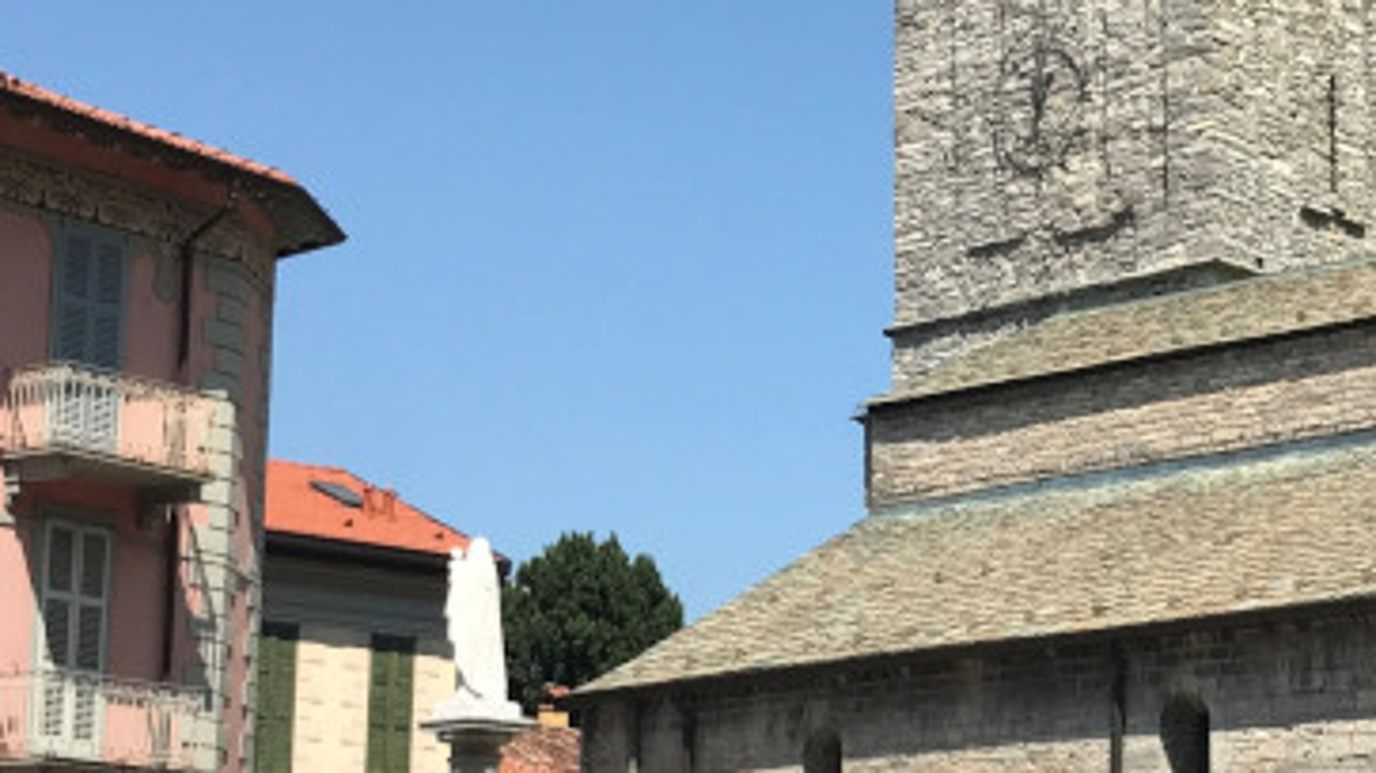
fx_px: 3137
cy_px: 379
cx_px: 1031
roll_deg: +1.9
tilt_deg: +12.2
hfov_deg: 24.5
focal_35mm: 86
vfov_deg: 14.1
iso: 20
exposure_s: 1/2398
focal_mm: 3.99
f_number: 1.8
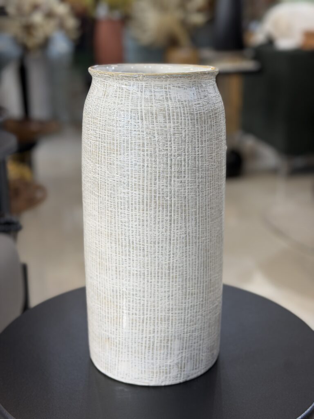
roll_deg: -0.2
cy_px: 210
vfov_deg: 39.7
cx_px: 157
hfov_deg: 30.3
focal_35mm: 48
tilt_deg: -17.4
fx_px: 581
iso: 64
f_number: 1.78
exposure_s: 1/60
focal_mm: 6.76
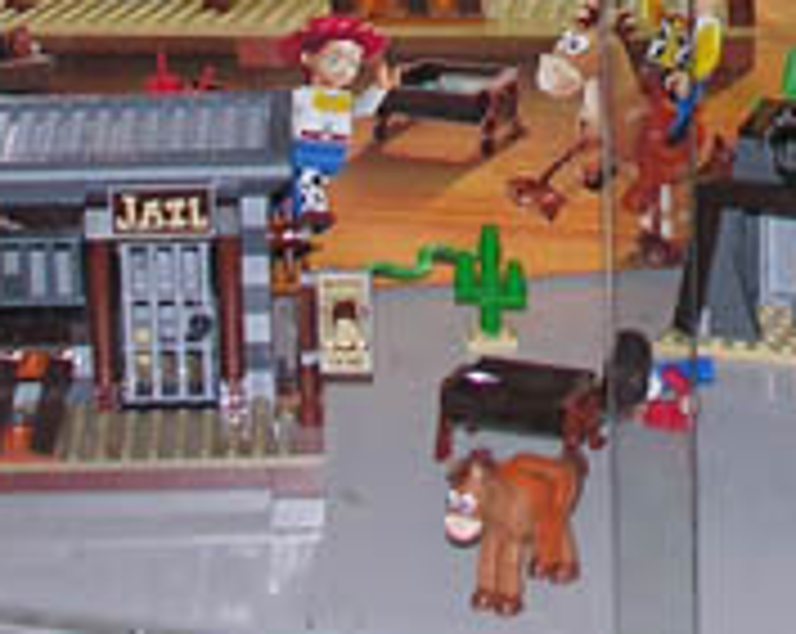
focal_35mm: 198
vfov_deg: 7.6
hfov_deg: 9.7
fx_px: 4657
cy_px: -450
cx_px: 697
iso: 50
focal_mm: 8.9
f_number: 2.8
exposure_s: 1/60.1
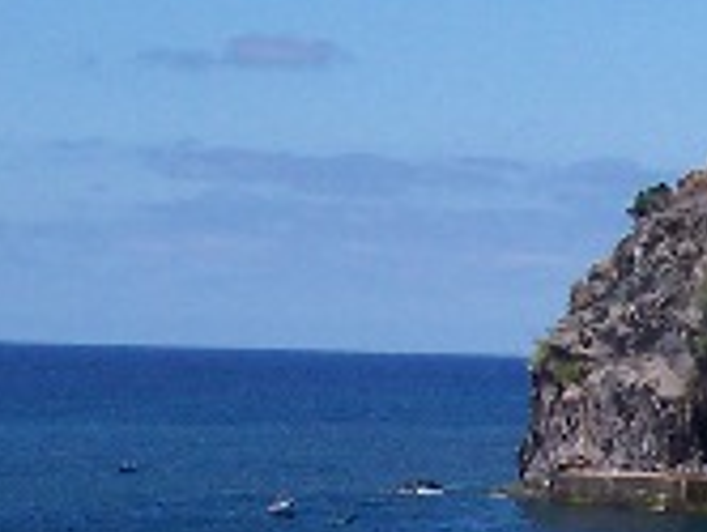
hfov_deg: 10.4
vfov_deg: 8.1
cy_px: 523
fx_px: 3743
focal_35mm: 183
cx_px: 1124
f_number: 4.8
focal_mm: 8
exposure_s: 1/1000
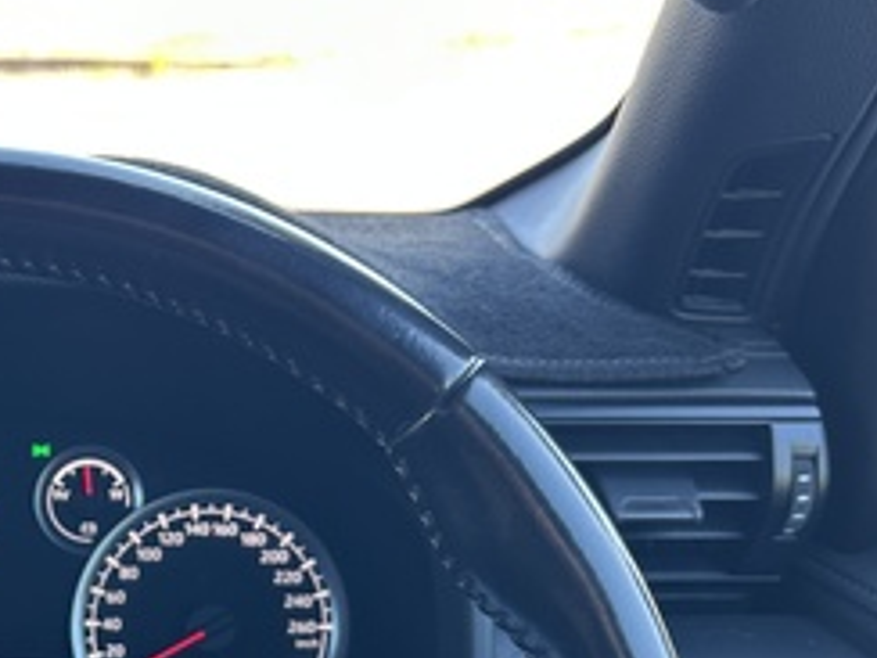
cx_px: -54
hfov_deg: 28.3
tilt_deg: -23.4
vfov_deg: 22.4
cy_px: 662
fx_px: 1596
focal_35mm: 63
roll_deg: +2.9
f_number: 1.78
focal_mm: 6.86
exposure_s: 1/121
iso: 125
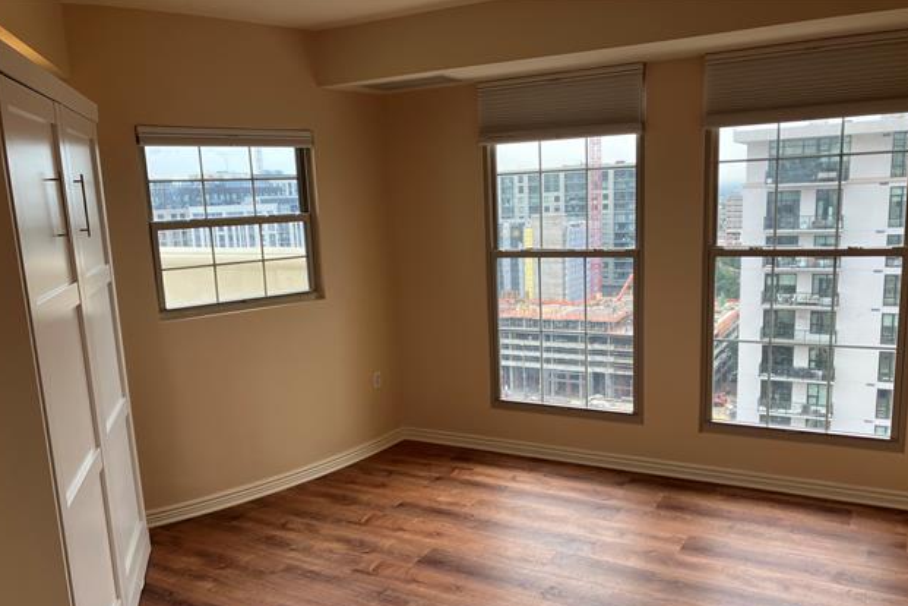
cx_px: 450
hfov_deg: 61.9
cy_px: 345
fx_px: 757
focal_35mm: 30
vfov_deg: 43.5
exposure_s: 1/158
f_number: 1.8
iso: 25
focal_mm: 3.99
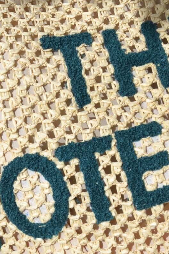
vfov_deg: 16.1
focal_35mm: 126
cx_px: 171
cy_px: 44
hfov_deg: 10.8
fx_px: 887
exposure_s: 1/320
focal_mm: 26
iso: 100
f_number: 9
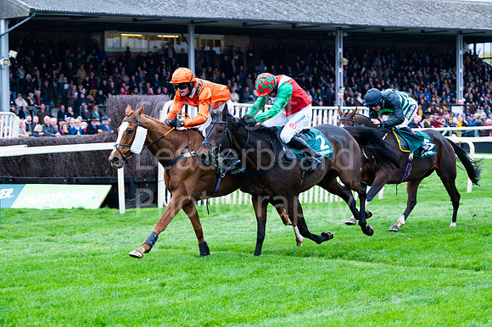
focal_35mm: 98
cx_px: 246
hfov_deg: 20.8
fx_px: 1339
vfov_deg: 13.9
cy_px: 164
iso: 800
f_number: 4
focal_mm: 98
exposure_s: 1/1000
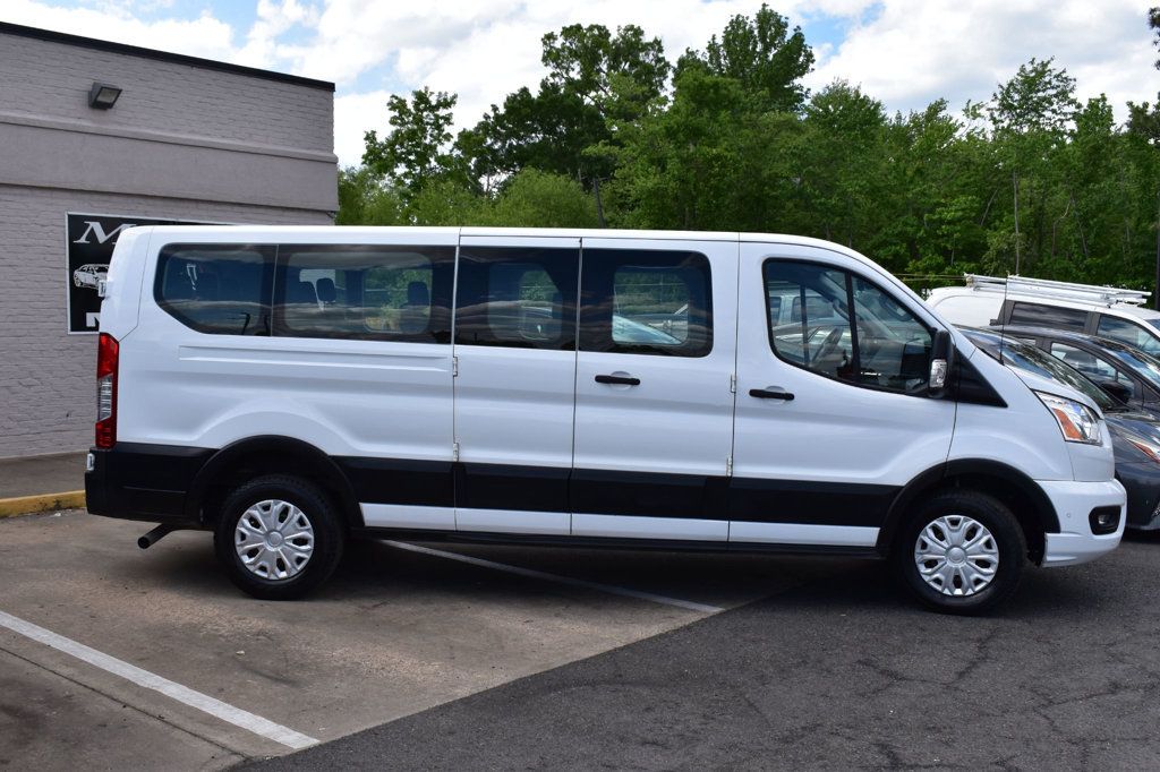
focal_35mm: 36
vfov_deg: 36.8
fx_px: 1160
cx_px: 580
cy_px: 386
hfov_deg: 53.1
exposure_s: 1/400
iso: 400
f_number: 11
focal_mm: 24
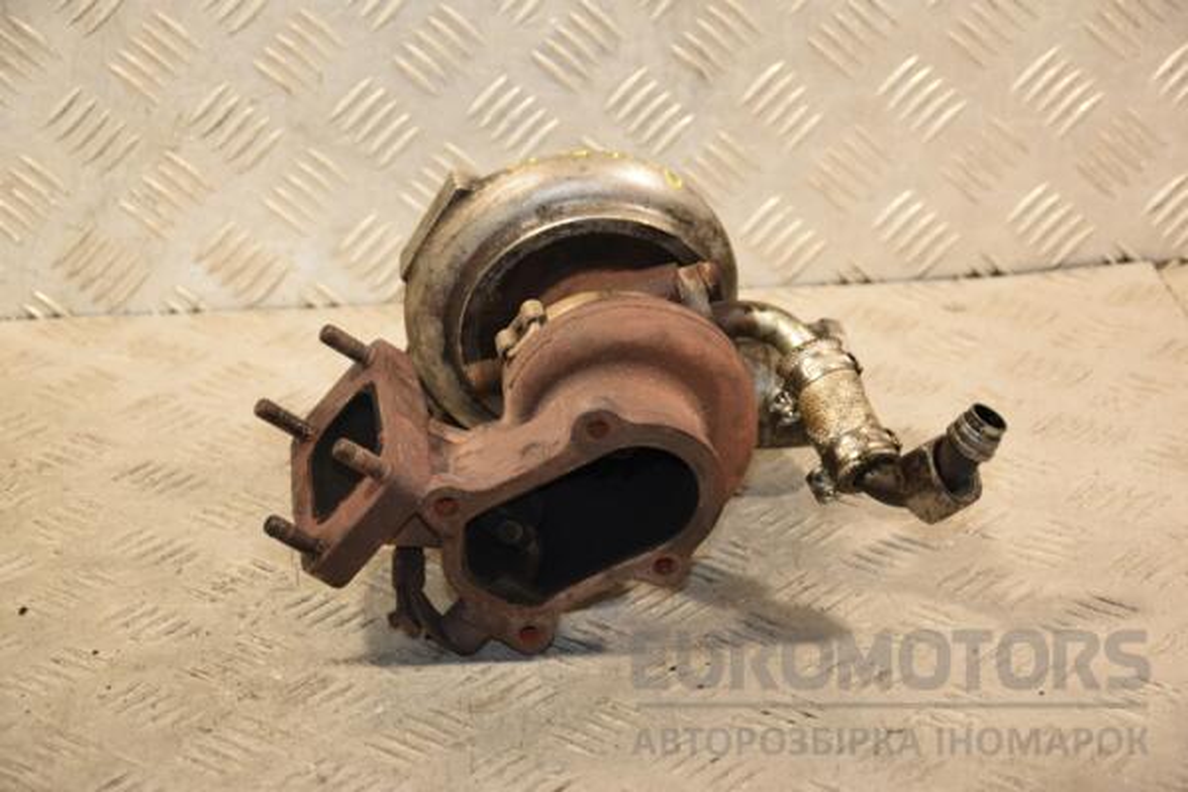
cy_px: 396
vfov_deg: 13.8
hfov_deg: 20.6
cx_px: 594
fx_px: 3267
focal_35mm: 99
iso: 800
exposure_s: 1/160
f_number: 5.3
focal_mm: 66
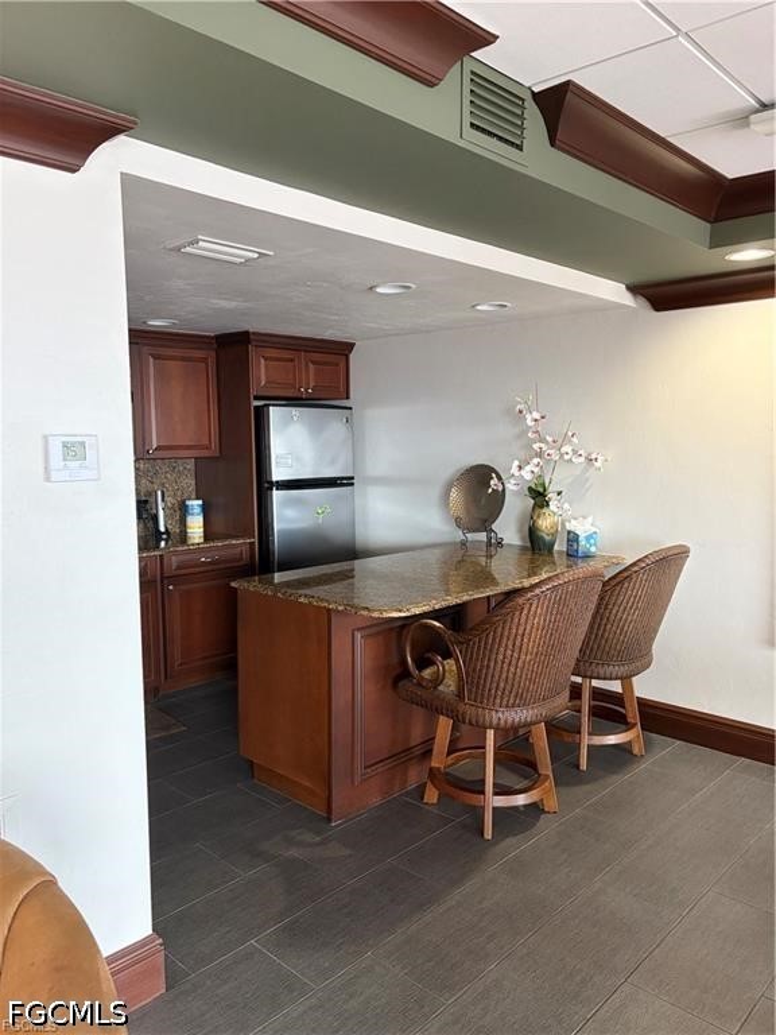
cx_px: 388
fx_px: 777
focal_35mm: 26
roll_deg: +0.9
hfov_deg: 53.1
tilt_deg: -6.9
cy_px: 518
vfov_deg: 67.3
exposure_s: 1/60
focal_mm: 5.96
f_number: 1.6
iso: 200
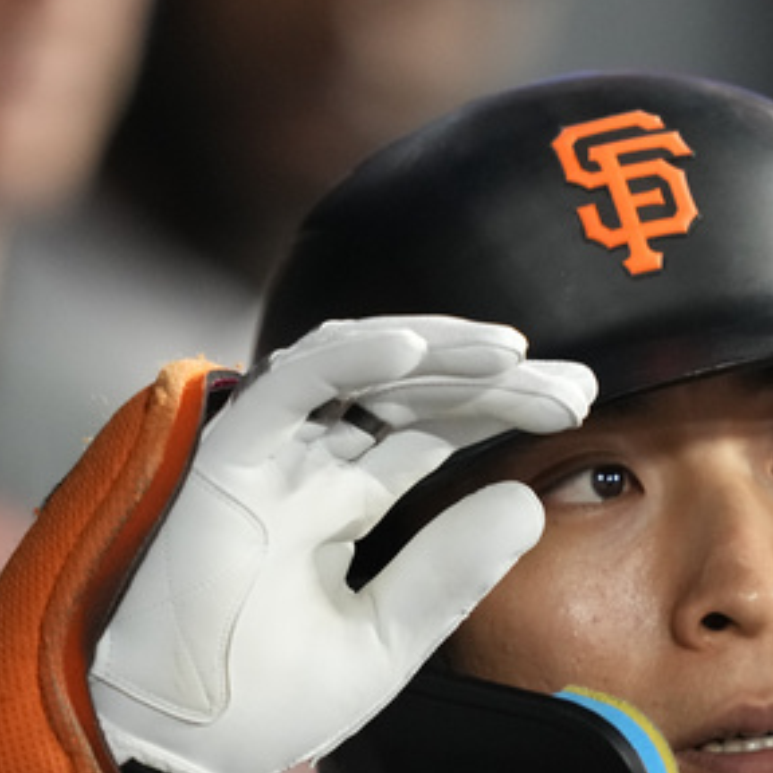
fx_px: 30570
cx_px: 582
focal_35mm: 1210
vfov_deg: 1.4
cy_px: 679
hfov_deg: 1.4
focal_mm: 400
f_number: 2.8
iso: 3200
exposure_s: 1/800
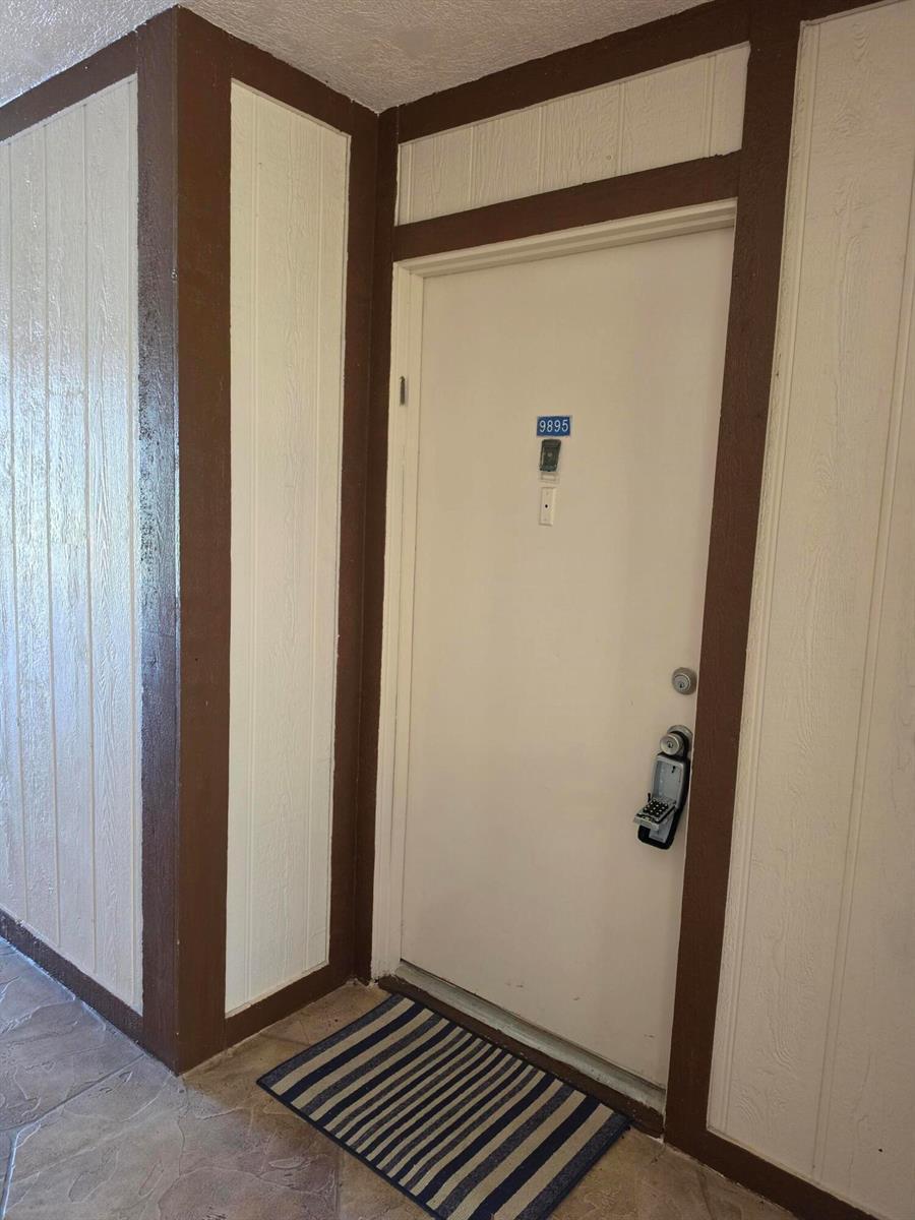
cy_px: 610
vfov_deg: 73.9
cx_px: 458
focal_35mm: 23
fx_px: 811
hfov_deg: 58.9
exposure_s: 1/120
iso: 500
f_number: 1.4
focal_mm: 6.5
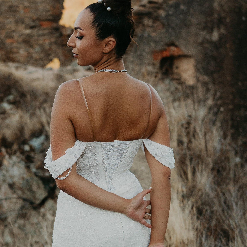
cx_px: 83
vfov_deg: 22.6
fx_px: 605
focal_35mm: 75
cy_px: 210
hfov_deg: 23.0
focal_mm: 35
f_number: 2.2
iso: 250
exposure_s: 1/2500
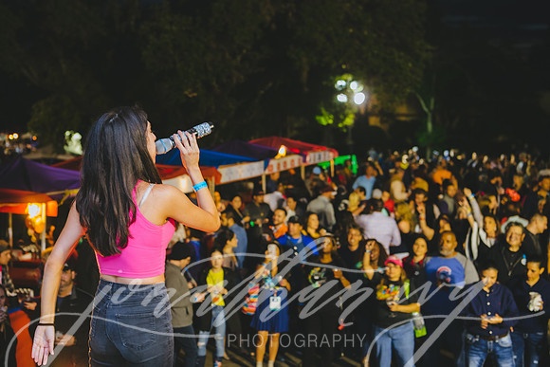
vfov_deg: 26.8
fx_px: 769
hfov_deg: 39.3
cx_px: 242
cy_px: 162
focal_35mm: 50
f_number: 3.5
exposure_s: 1/80
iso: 800
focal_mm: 45
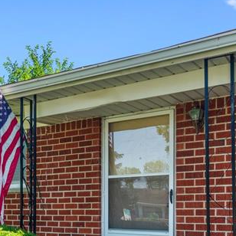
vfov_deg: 33.0
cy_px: 226
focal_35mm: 48
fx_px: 370
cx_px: 24
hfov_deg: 33.5
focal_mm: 17
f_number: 9
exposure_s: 1/125
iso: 400
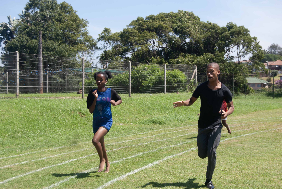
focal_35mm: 63
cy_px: 94
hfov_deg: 31.9
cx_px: 141
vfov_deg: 21.6
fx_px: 494
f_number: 7.1
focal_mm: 42
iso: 100
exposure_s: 1/200
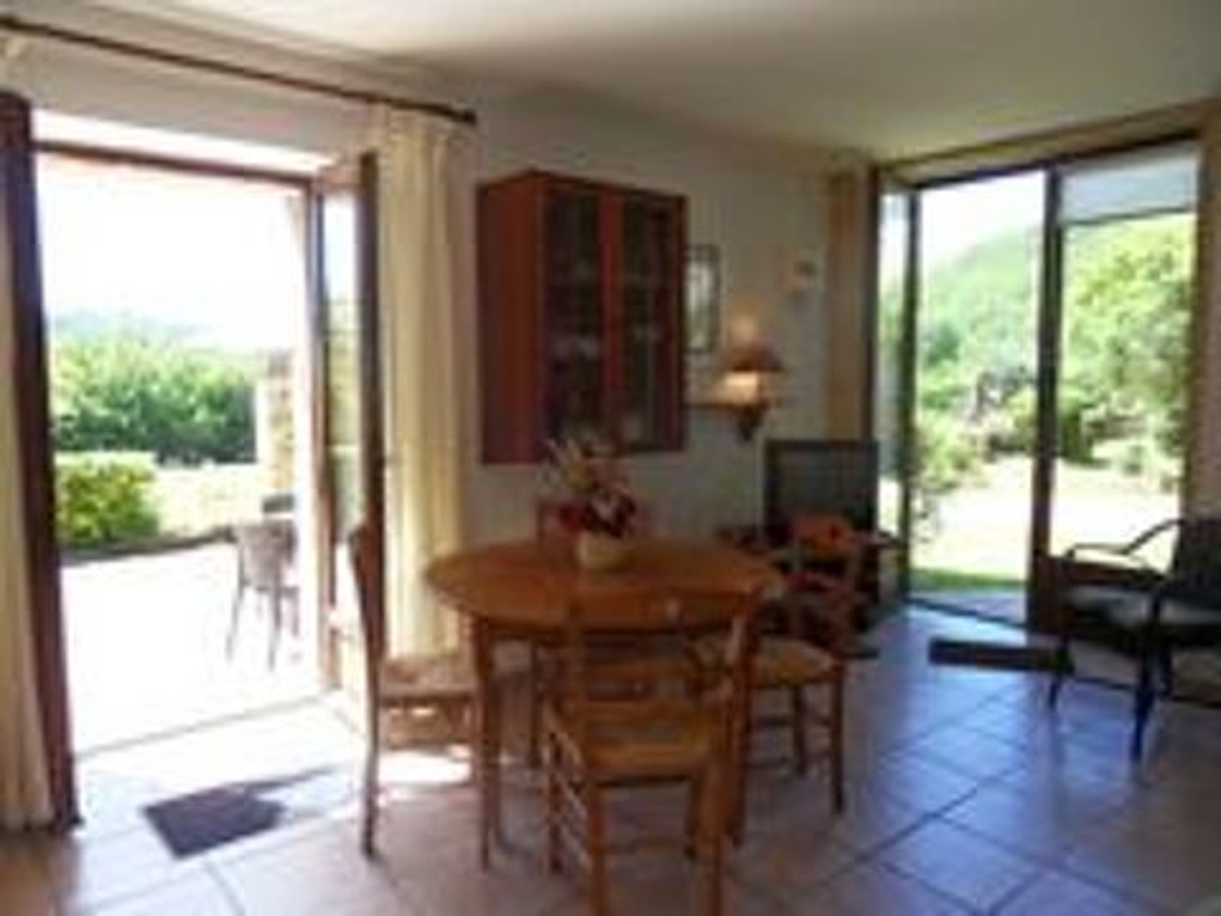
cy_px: 458
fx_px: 847
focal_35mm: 24
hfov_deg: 71.6
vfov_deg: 56.8
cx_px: 610
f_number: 3.3
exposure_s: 1/125
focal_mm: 4.2
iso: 80
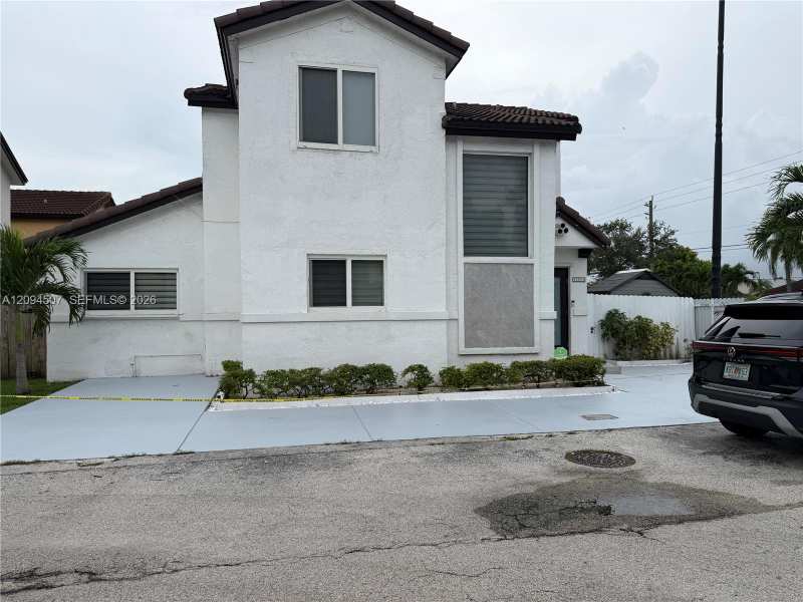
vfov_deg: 56.8
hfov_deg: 71.6
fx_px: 557
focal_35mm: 24
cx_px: 402
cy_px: 301
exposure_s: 1/2232
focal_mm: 6.76
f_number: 1.78
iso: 80
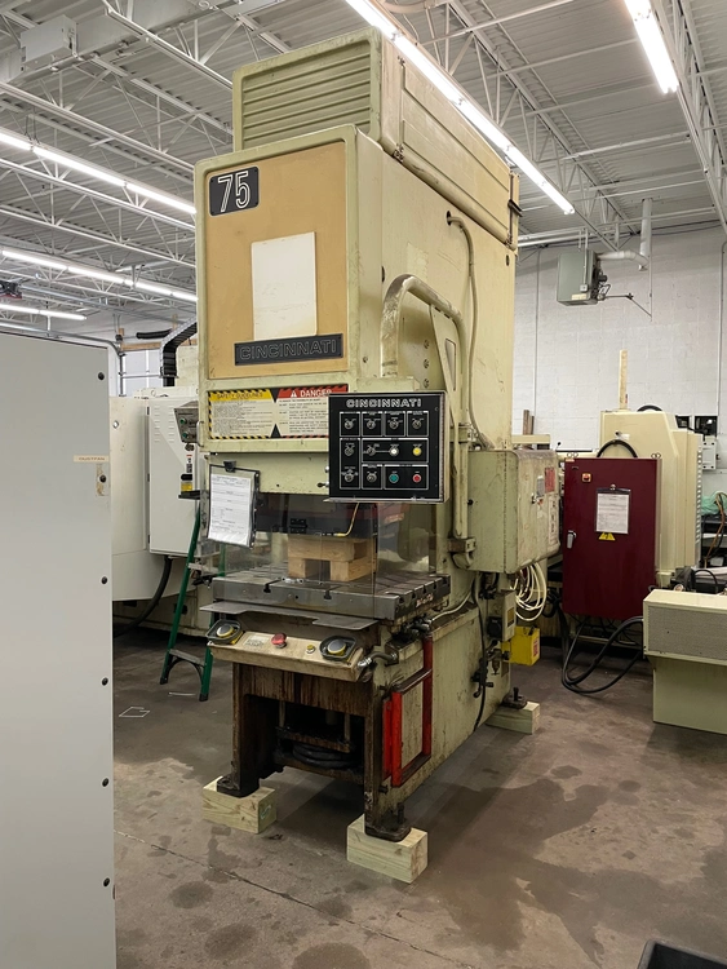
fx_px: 728
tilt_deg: -1.6
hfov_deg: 53.1
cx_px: 364
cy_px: 484
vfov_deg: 67.3
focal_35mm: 26
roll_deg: +0.6
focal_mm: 4.2
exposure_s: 1/60
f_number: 1.6
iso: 160
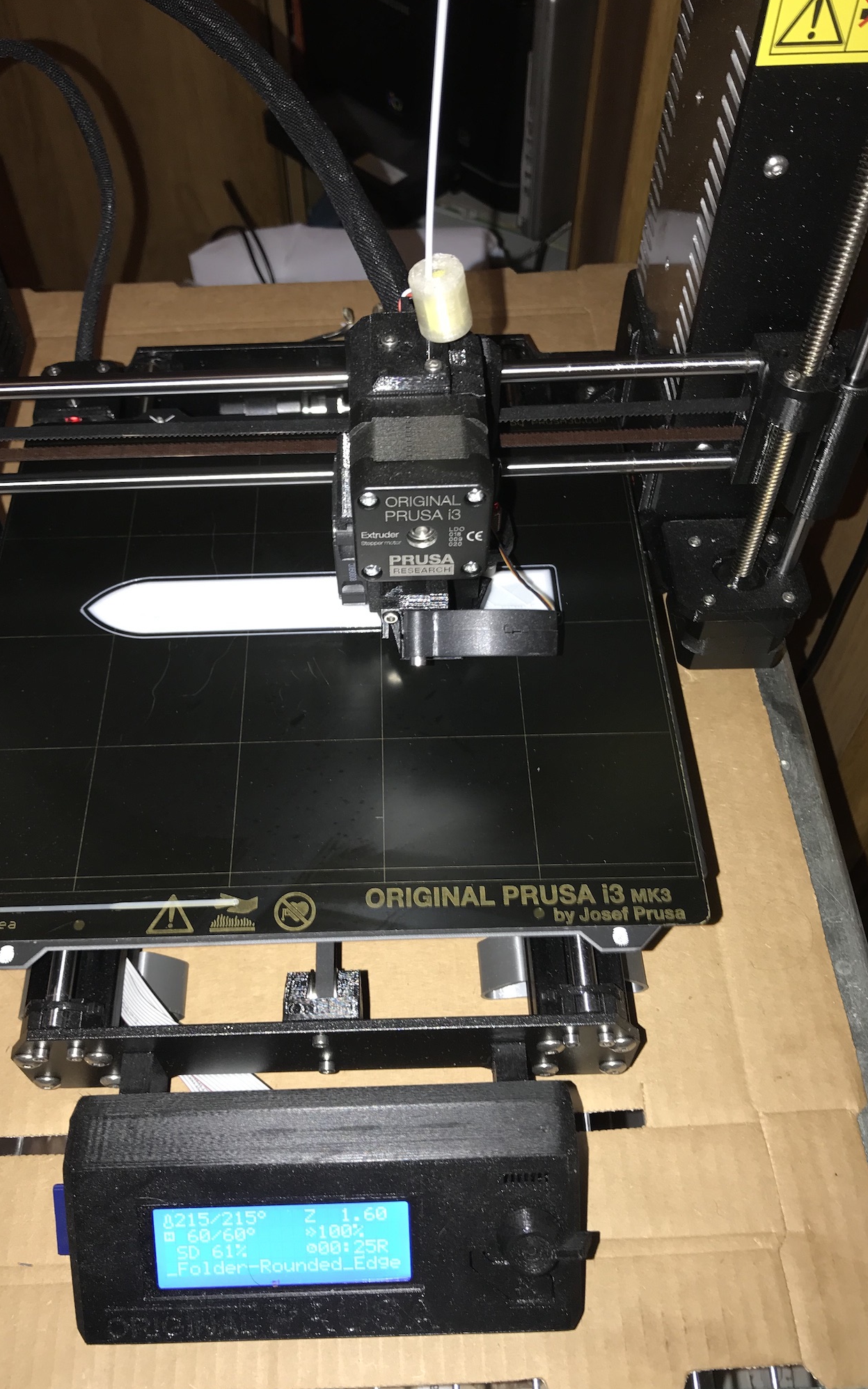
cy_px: 694
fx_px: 1135
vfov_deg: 62.9
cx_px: 390
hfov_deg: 41.8
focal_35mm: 30
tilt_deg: -54.9
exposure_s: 1/16
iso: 25
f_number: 1.8
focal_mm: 3.99
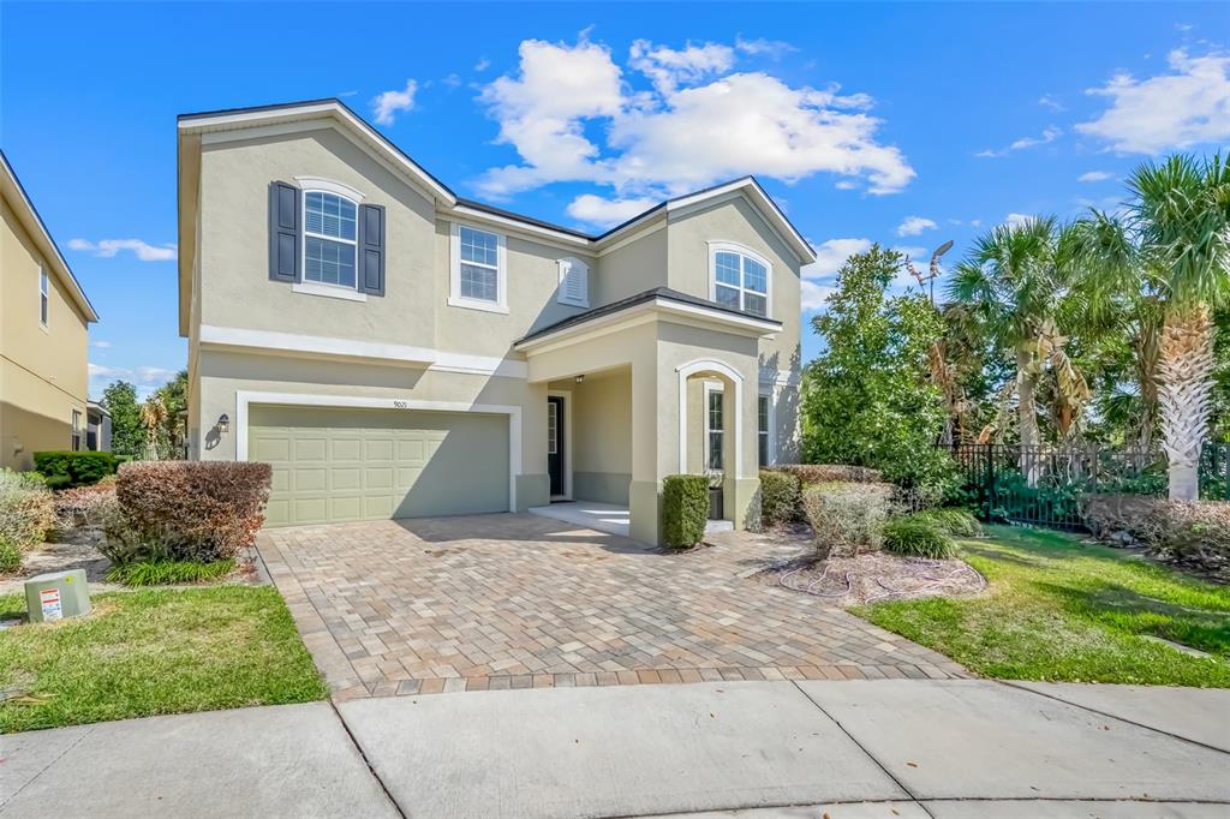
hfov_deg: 95.0
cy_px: 410
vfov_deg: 72.0
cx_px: 615
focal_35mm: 16
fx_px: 564
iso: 250
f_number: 9
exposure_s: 1/50
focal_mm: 16.5
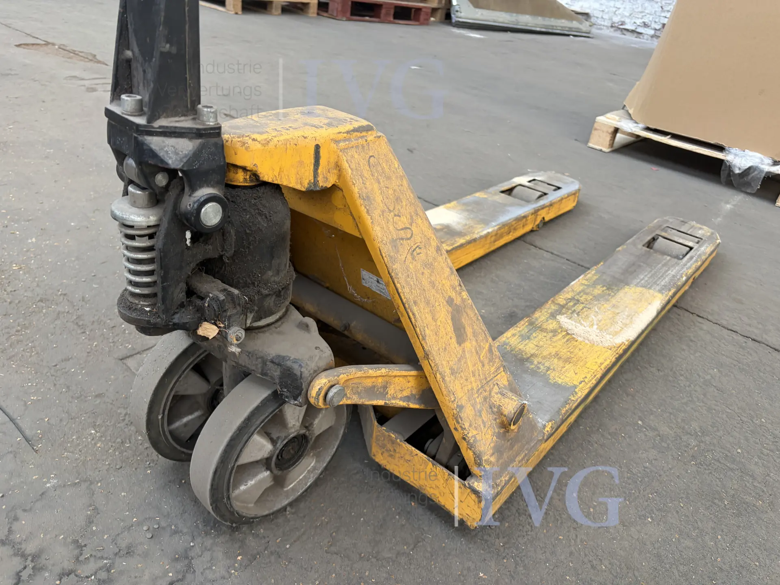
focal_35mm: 26
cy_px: 292
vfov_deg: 53.1
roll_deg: -9.7
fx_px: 586
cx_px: 390
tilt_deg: -30.2
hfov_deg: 67.3
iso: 125
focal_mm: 5.96
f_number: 1.6
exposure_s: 1/120
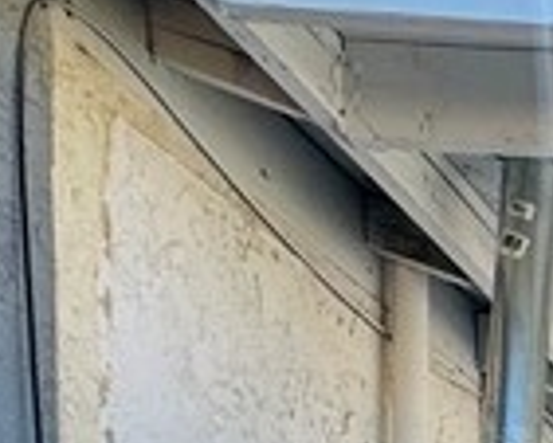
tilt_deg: -1.8
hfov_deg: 14.5
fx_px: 1621
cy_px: 1043
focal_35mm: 99
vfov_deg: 12.4
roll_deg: -0.4
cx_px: 1228
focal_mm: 2.22
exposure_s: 1/1024
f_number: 2.2
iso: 40
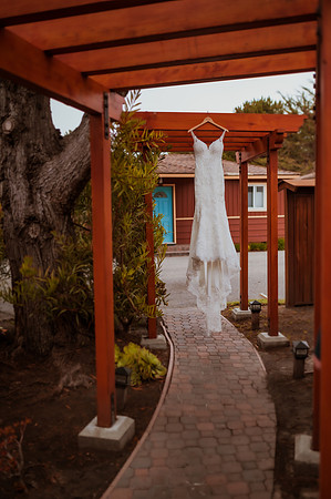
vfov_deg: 54.5
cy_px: 250
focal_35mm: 35
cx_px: 166
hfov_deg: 37.8
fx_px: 484
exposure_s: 1/8000
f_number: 1.4
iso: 500
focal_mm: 35
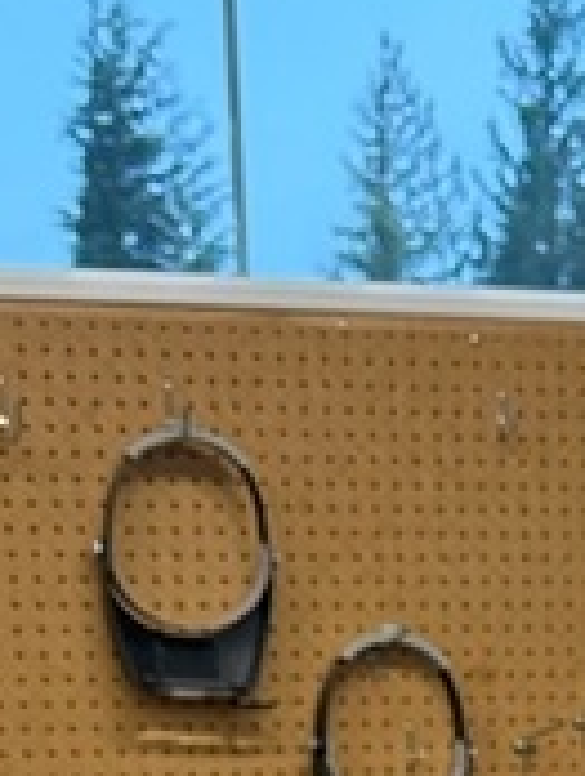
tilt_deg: -11.9
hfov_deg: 10.3
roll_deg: +0.8
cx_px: 786
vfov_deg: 12.7
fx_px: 3169
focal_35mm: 141
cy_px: 1396
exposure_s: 1/120
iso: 160
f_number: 1.78
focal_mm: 6.86
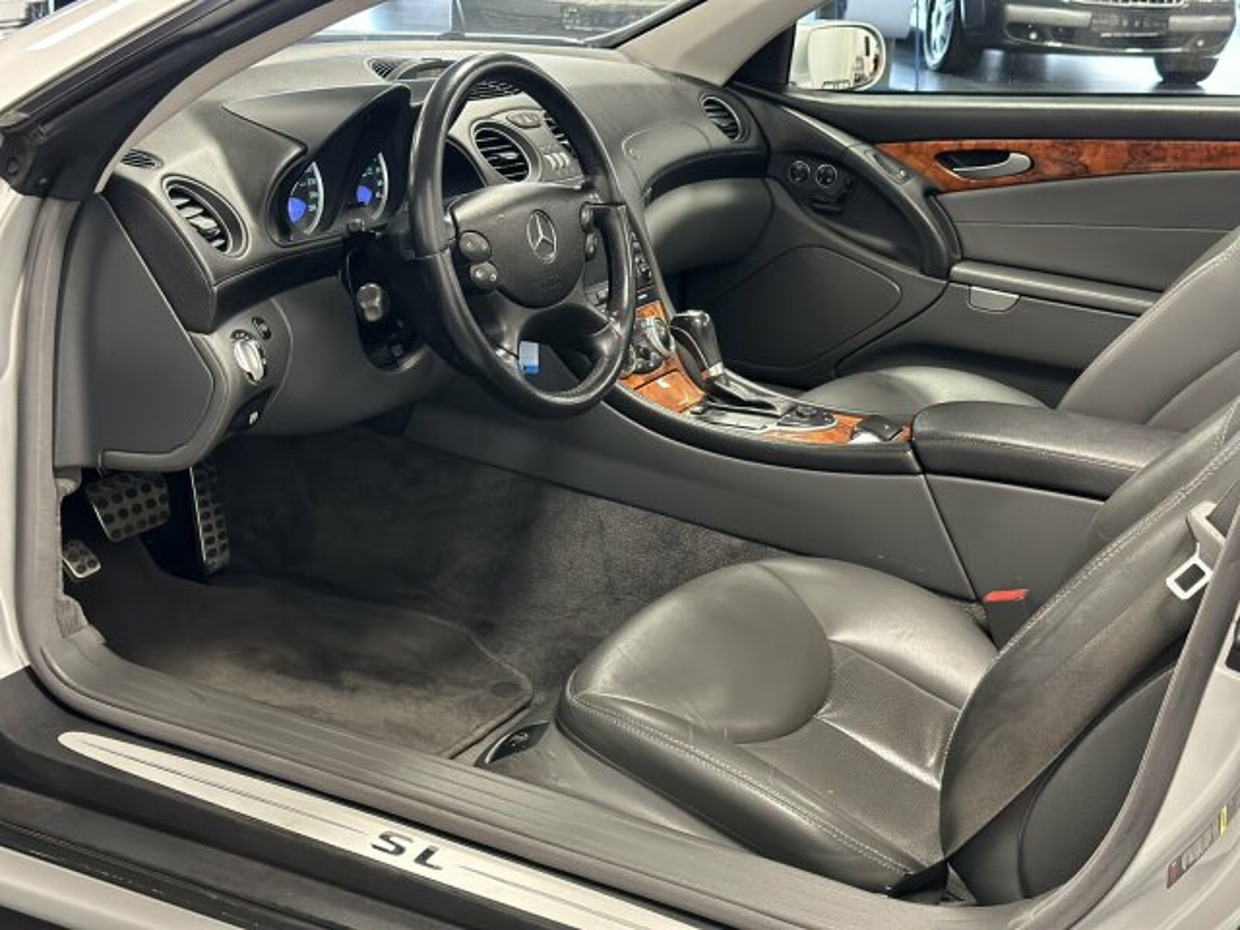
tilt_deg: -19.5
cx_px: 620
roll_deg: -4.6
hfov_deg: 39.7
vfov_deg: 30.3
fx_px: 1719
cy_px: 465
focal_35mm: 48
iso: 640
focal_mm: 6.86
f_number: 1.78
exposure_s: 1/40
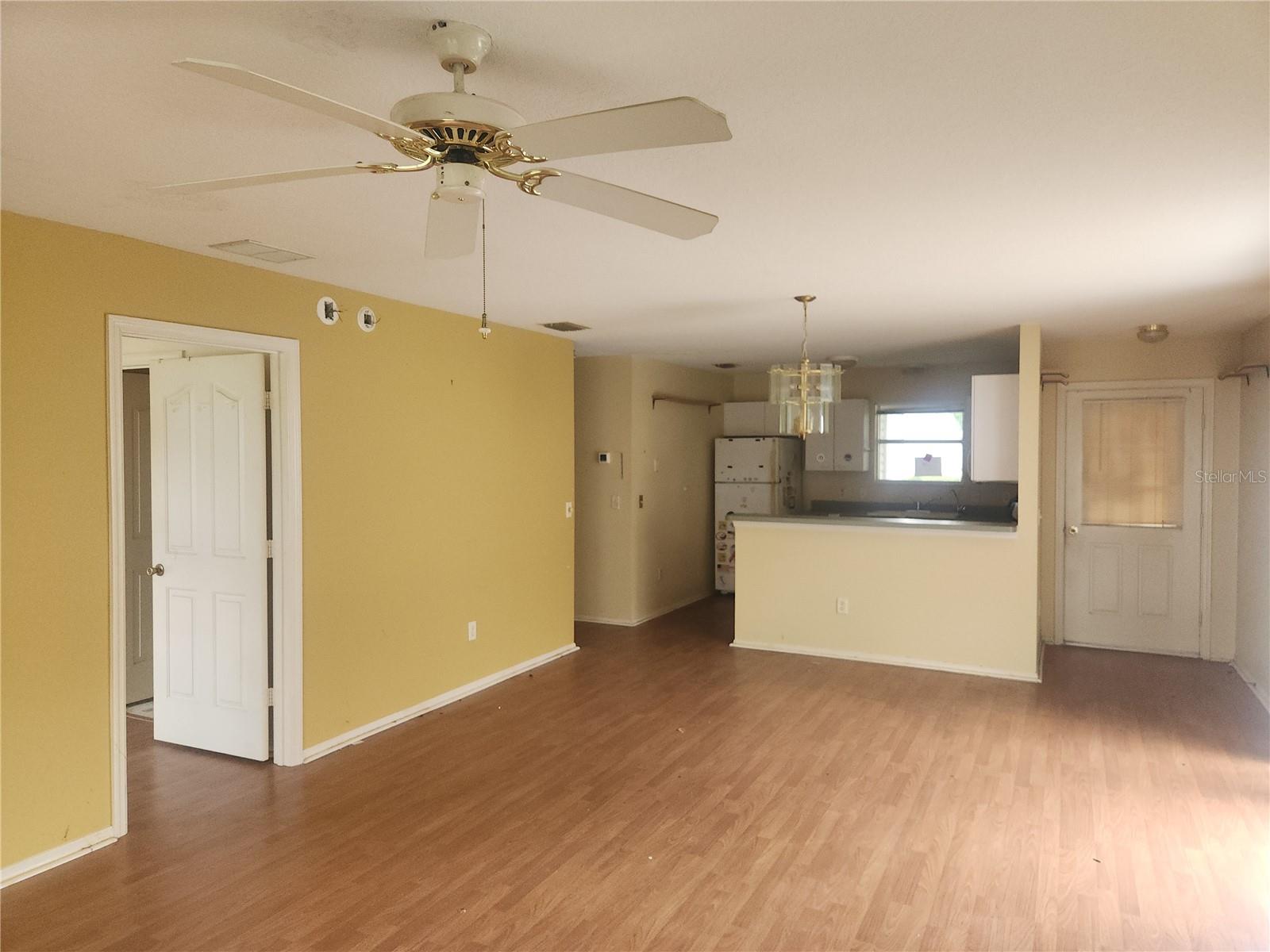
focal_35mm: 23
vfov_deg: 58.9
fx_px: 844
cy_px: 476
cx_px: 635
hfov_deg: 73.9
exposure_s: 1/180
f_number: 1.8
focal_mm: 5.4
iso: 200
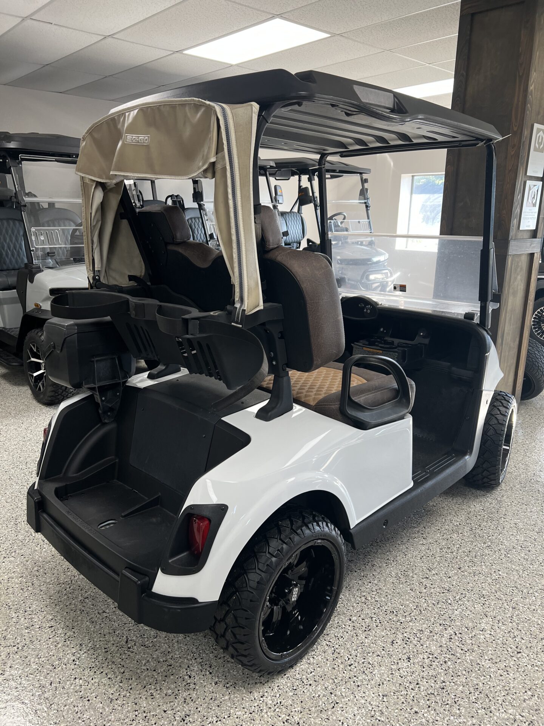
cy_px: 363
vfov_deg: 67.3
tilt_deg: -10.8
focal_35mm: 26
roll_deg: -1.1
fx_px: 545
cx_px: 272
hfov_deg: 53.1
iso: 80
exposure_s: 1/120
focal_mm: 5.7
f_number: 1.5
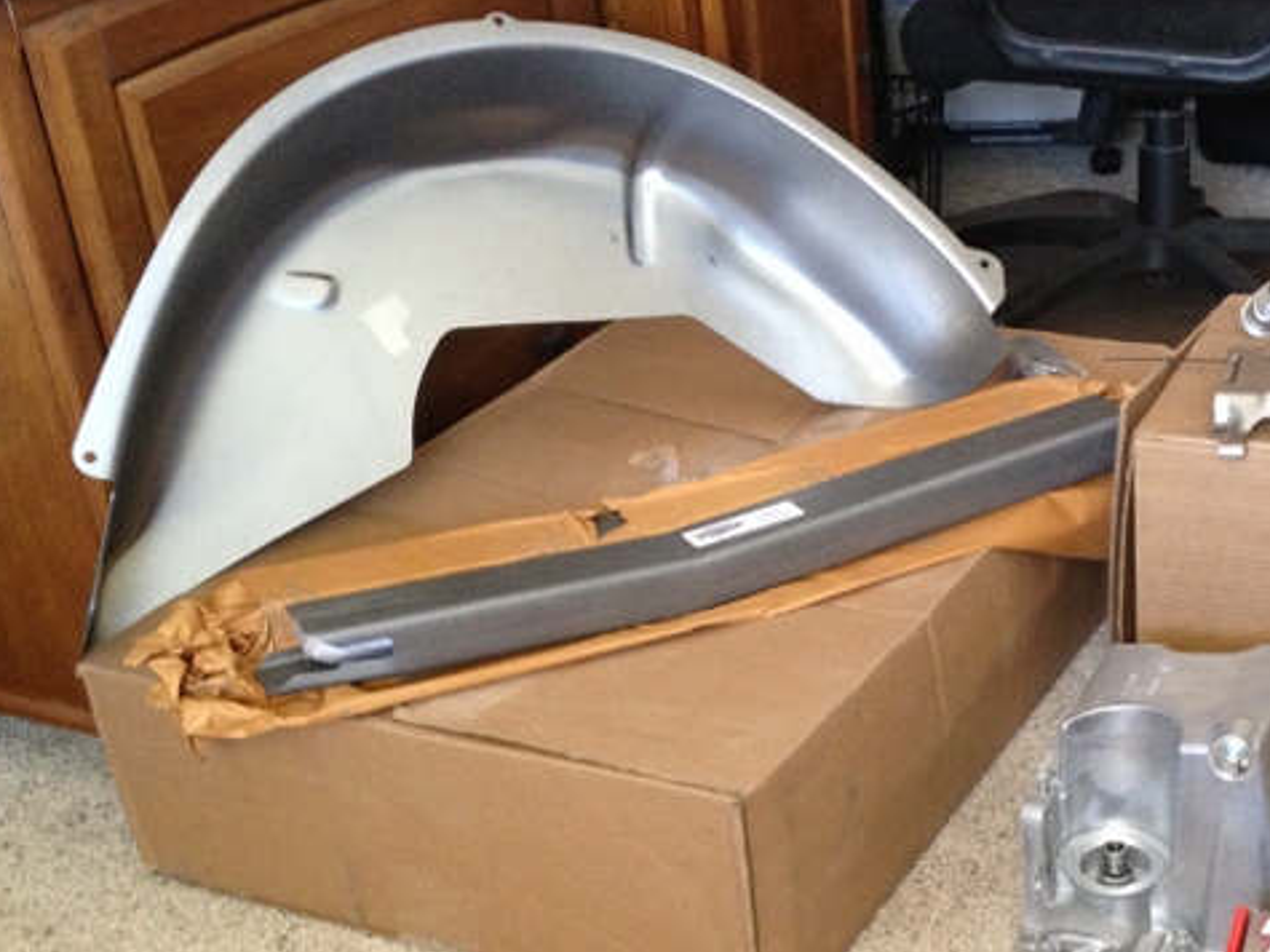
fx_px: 2164
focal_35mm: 59
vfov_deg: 24.7
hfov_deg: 32.1
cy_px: 599
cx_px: 949
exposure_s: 1/20
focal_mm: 4.28
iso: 320
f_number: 2.4
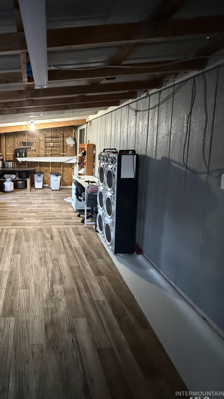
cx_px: 39
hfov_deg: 53.7
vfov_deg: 88.8
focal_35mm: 19
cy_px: 168
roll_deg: -0.9
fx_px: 201
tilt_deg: -4.2
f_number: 2.2
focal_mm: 2.22
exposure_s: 1/40
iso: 1250
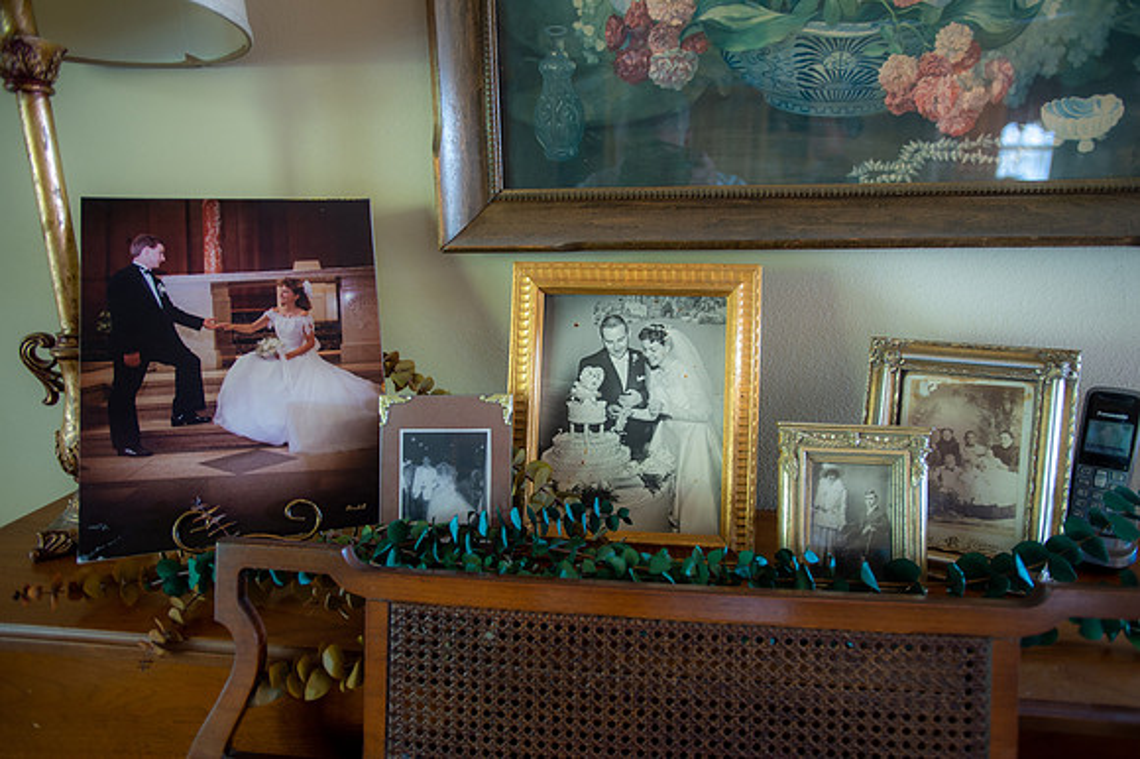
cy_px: 380
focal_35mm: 22
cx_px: 570
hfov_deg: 78.6
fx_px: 696
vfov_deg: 57.2
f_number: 2.8
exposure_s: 1/13
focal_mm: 22
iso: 500
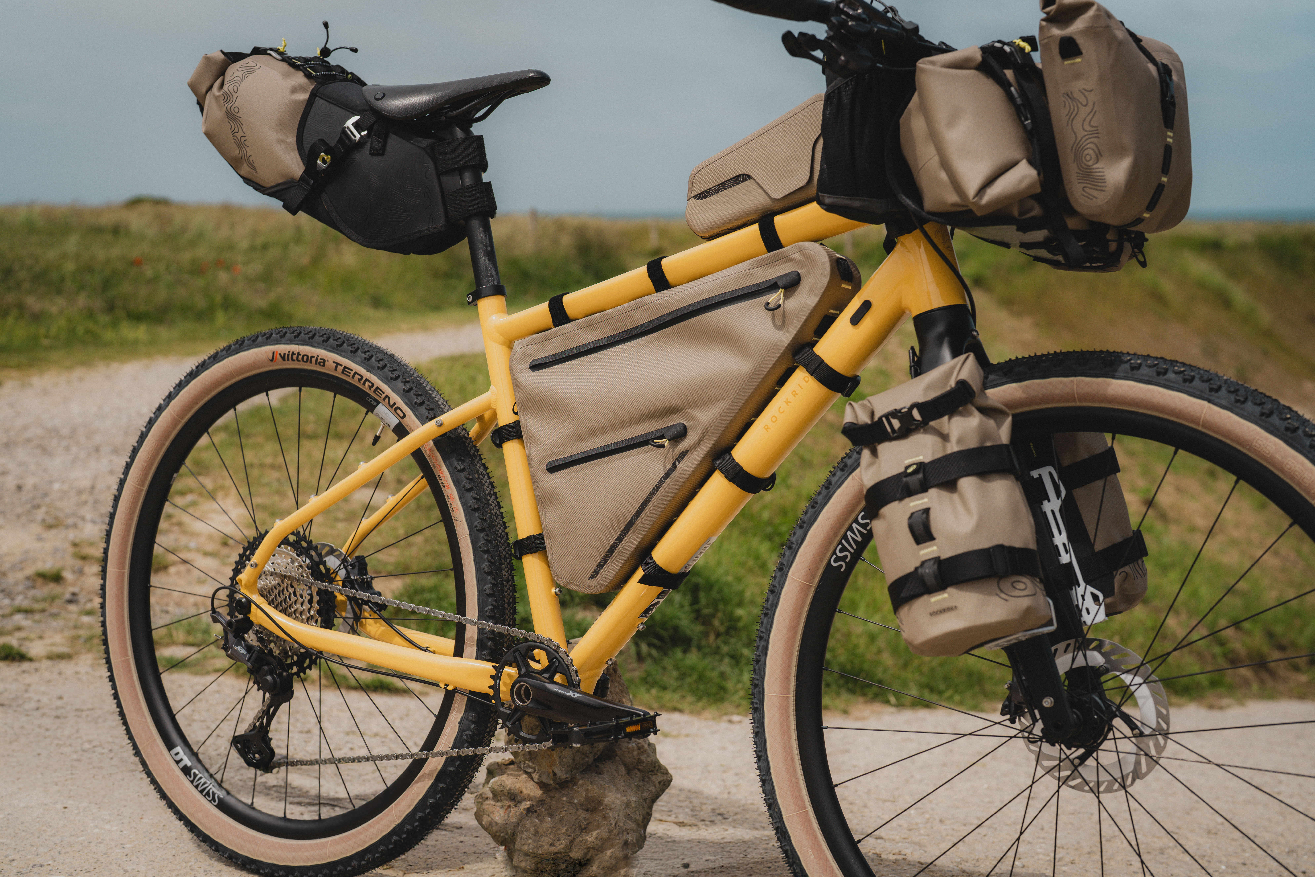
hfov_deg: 39.6
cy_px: 438
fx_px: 1827
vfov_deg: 27.0
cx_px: 658
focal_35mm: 50
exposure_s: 1/2500
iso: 200
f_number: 4
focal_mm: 50
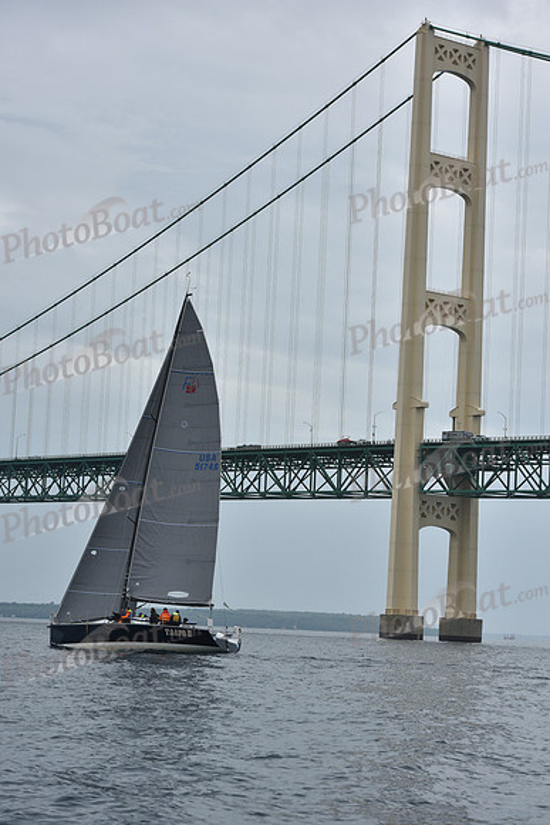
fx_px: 1970
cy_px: 412
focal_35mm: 86
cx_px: 275
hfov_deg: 15.9
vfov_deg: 23.6
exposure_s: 1/800
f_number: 9
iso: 250
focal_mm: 86
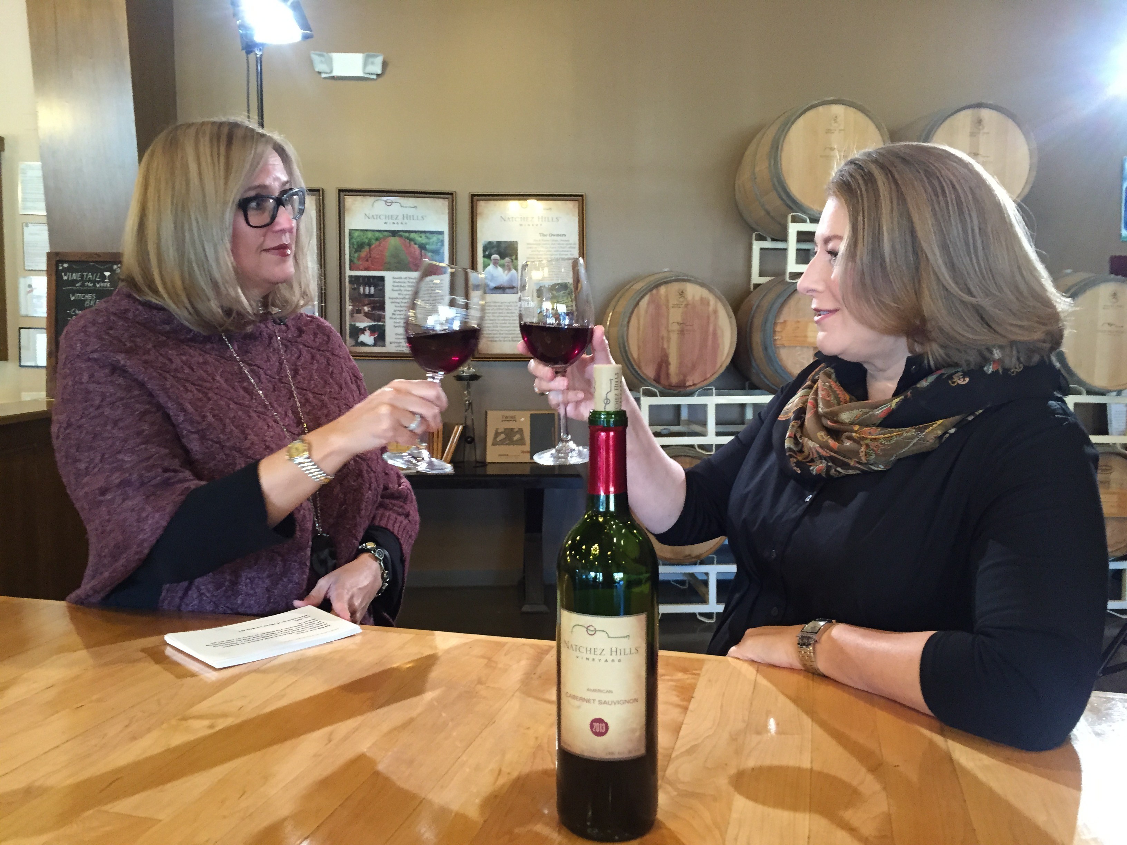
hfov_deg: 61.7
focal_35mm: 29
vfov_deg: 48.2
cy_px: 422
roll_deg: -1.0
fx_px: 944
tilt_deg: -4.6
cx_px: 564
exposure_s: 1/24
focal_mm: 4.15
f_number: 2.2
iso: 250
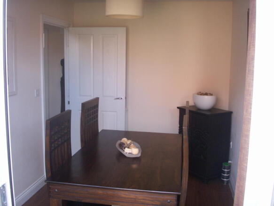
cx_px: 137
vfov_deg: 38.7
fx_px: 293
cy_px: 103
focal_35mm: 37
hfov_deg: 50.1
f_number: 3.5
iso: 64
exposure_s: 1/40
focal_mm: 7.7
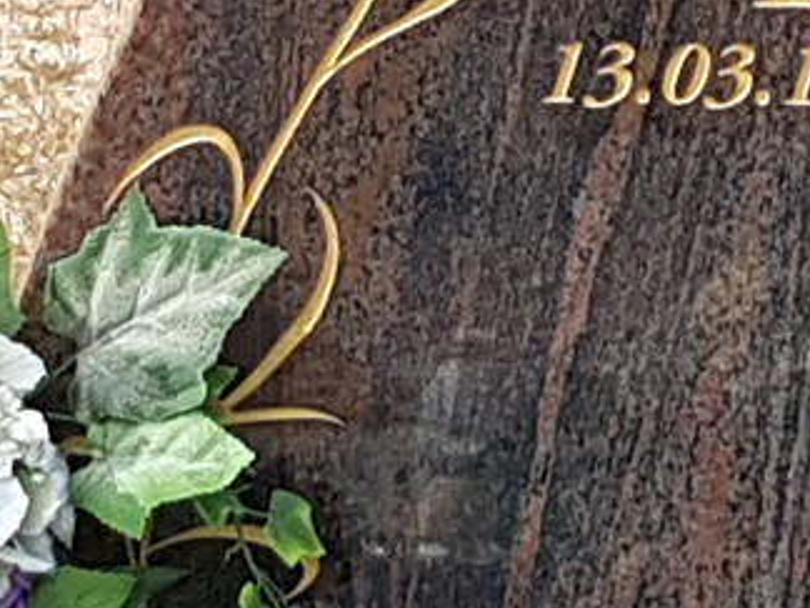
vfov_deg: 18.9
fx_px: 1802
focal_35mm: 77
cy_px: 78
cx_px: 998
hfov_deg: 23.0
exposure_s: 1/1205
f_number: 1.7
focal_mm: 4.2
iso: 50
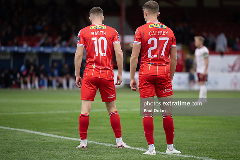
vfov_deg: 6.3
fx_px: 1463
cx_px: 130
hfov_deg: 9.4
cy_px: 87
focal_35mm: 219
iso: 1000
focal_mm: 200
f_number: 2.8
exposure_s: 1/1000
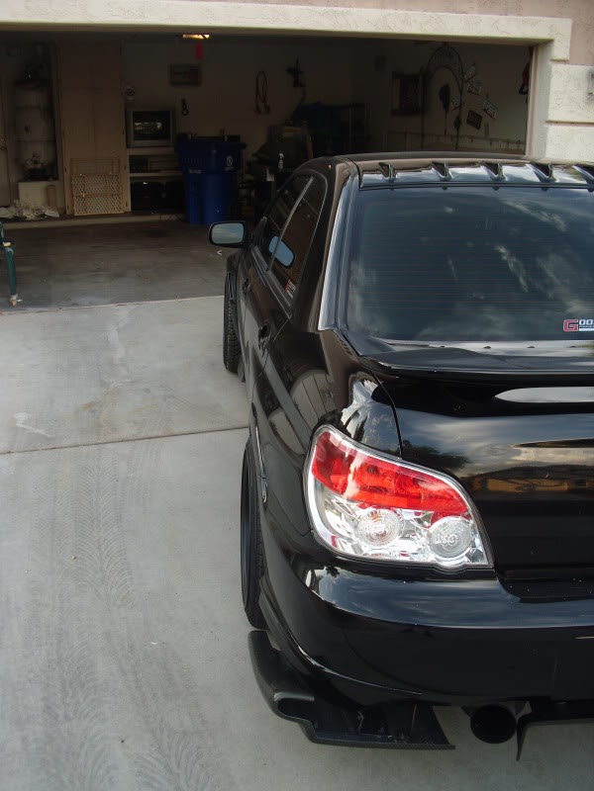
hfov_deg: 39.7
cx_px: 297
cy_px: 396
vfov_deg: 51.4
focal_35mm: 36
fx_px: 824
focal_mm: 6.3
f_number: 3.1
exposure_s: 1/80
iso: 100
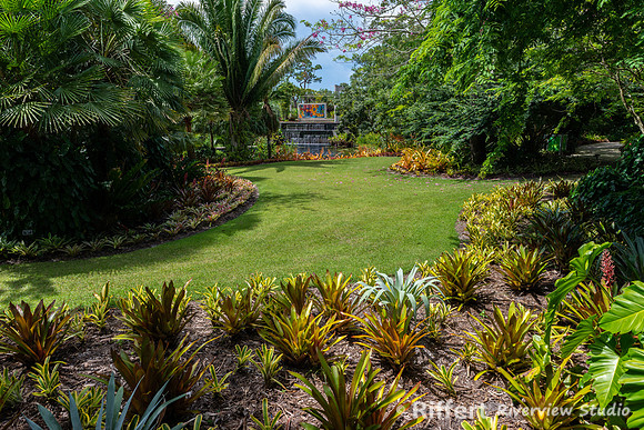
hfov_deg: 73.7
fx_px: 429
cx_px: 322
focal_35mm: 24
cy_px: 215
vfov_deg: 53.2
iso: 100
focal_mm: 24
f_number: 8
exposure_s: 1/160
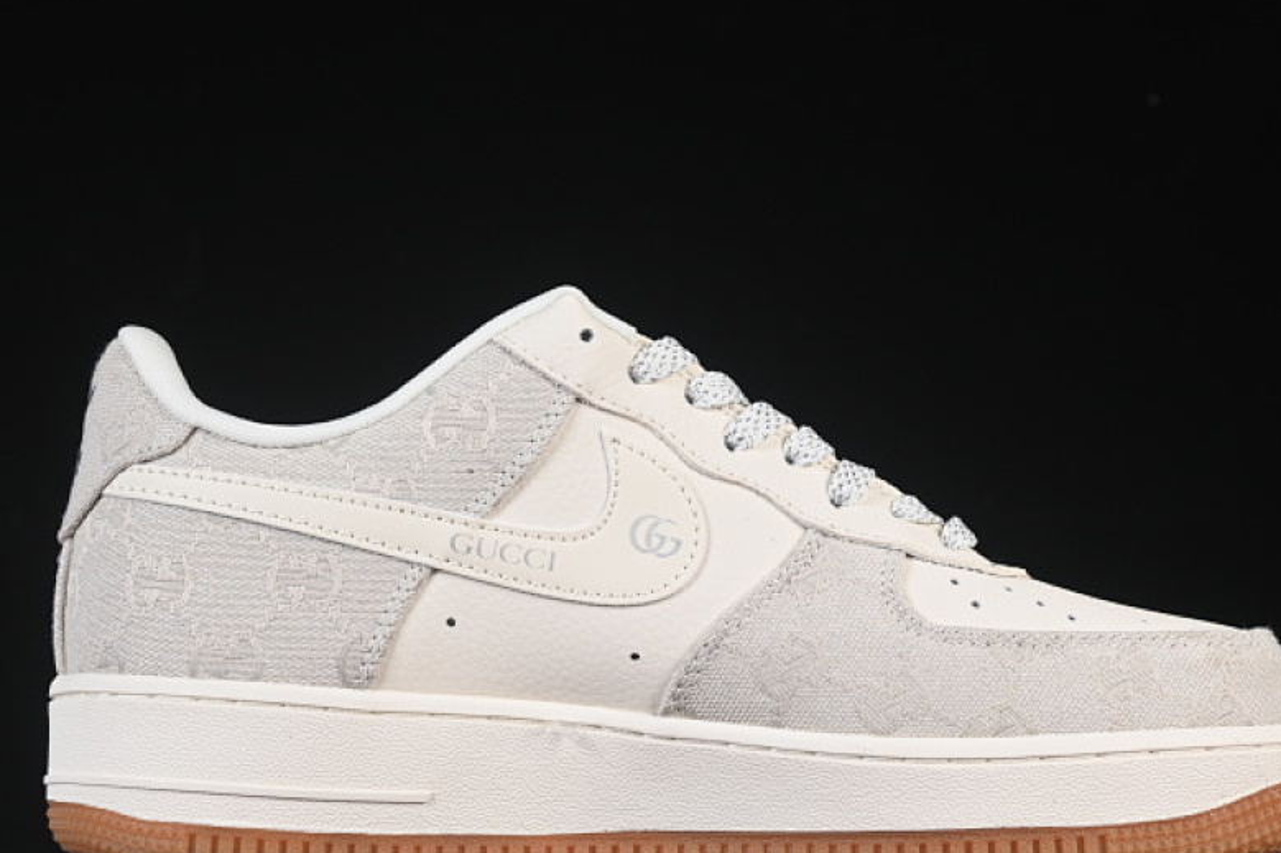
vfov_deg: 13.2
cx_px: 677
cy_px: 514
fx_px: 3700
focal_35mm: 104
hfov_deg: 19.6
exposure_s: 1/80
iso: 160
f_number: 8
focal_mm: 50
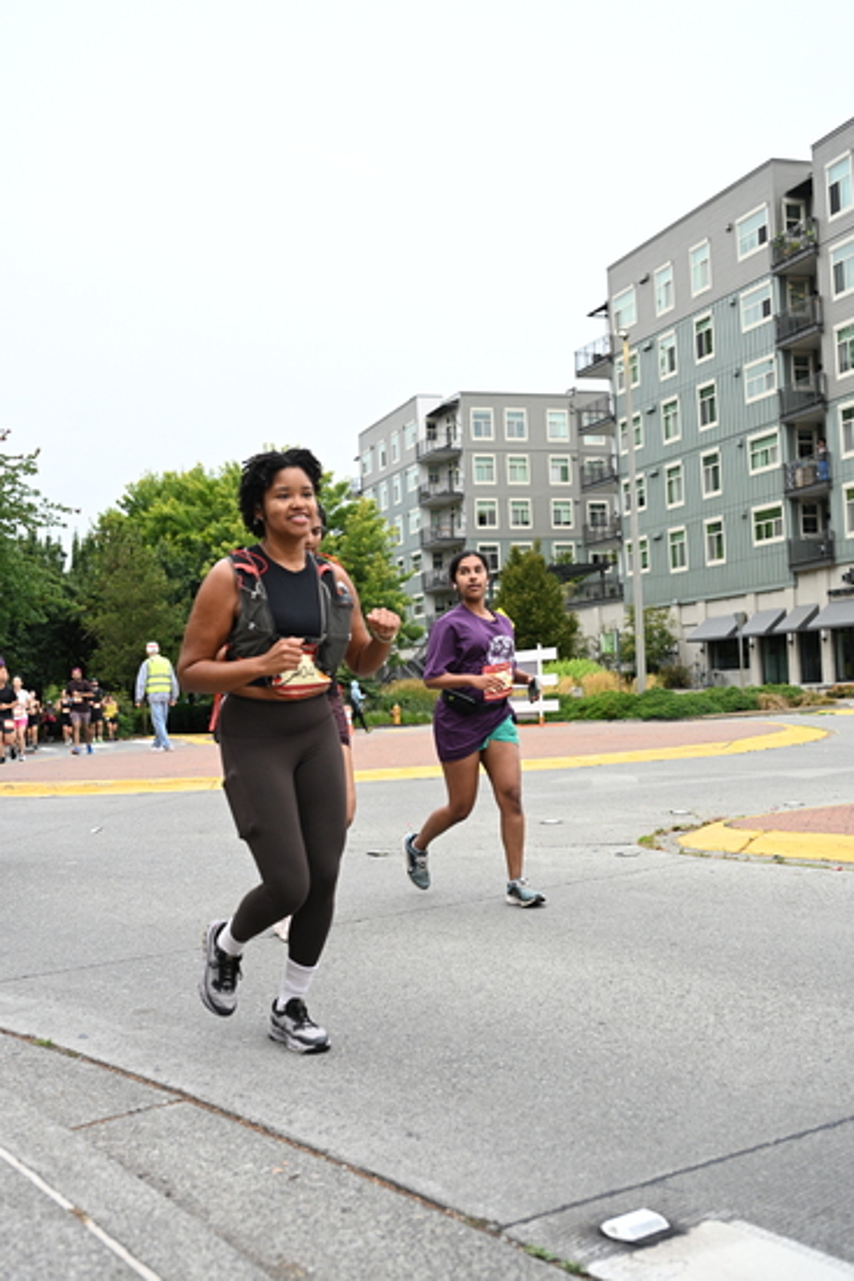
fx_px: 1387
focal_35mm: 39
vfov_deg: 49.5
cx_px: 427
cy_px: 640
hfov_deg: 34.2
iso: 1600
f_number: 4
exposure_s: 1/800
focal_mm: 39
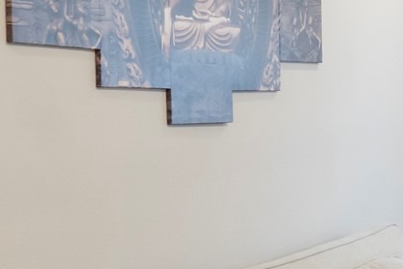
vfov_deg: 10.9
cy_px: 203
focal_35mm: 125
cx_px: 862
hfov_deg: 13.5
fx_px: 1399
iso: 2000
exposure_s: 1/250
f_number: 3.5
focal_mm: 24
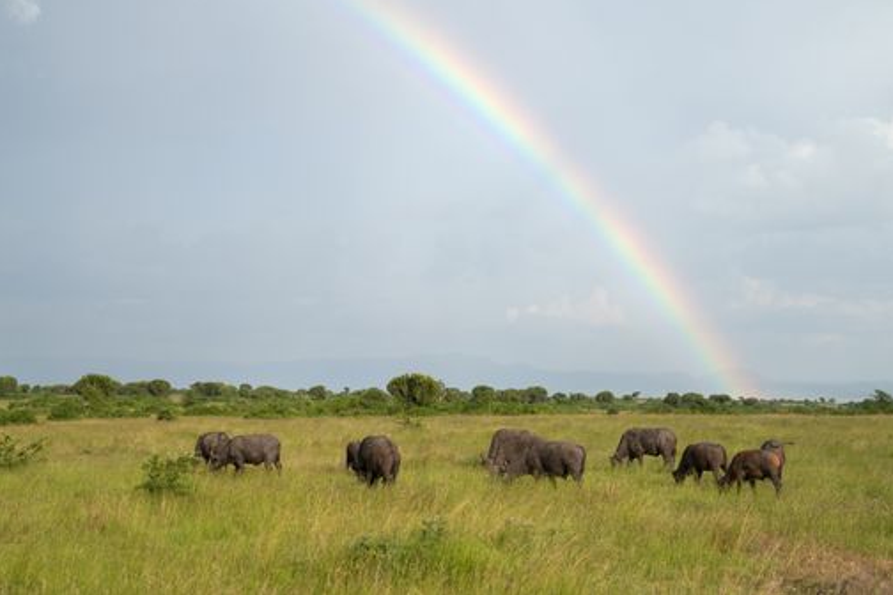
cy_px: 295
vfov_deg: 20.6
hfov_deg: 30.5
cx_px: 448
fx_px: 1637
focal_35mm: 66
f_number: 6.3
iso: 400
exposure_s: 1/1250
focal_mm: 65
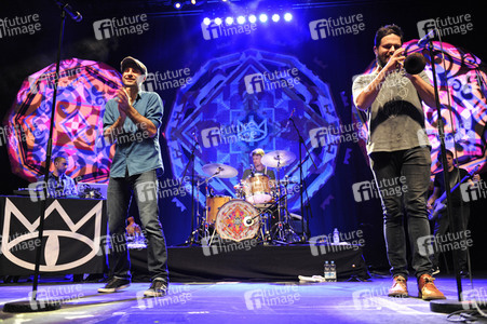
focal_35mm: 32
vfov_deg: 41.1
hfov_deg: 58.8
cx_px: 244
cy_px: 162
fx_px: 433
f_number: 2.8
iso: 3200
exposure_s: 1/200
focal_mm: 32
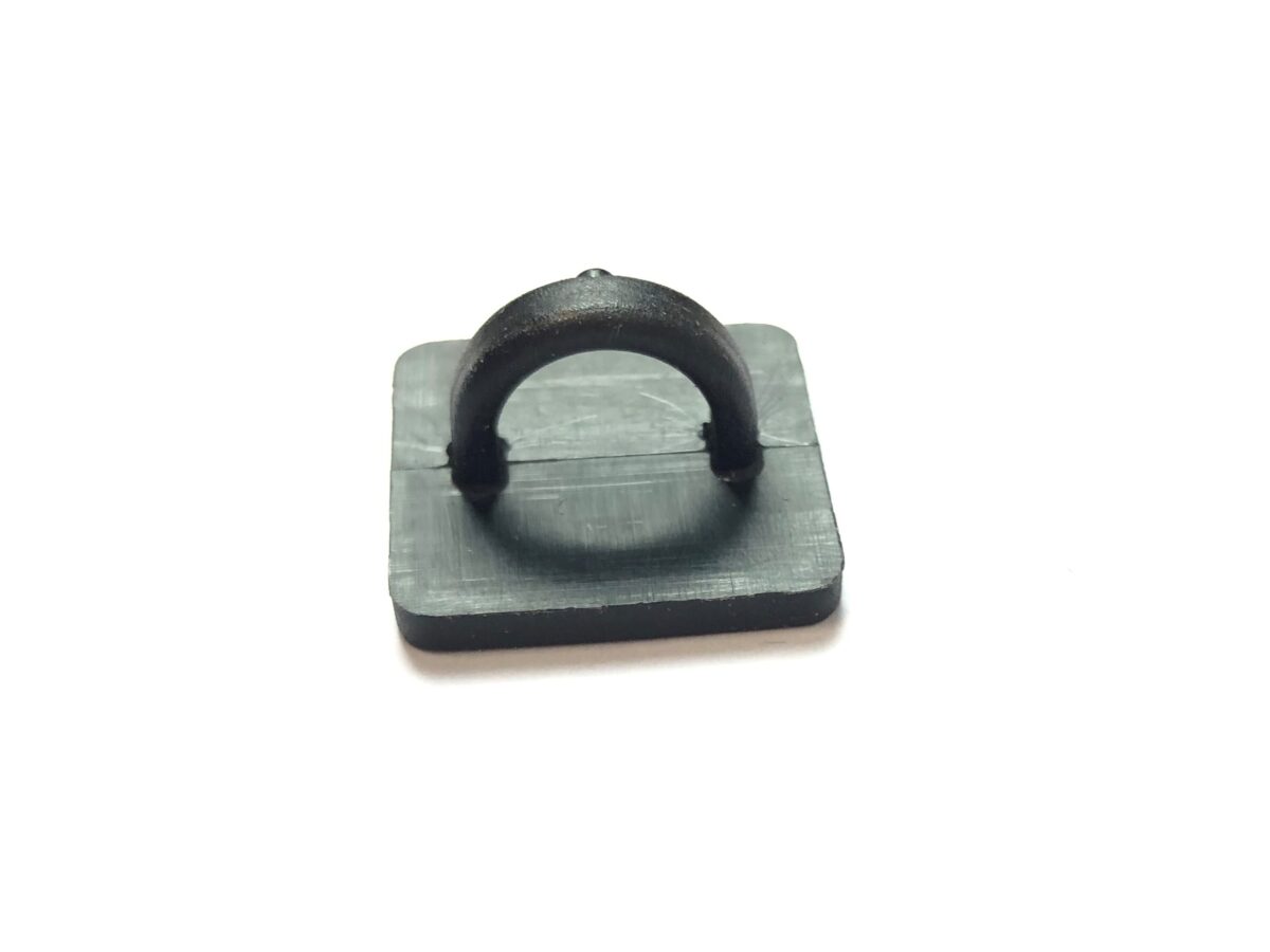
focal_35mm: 28
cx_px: 635
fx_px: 1027
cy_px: 476
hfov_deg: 63.4
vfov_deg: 49.7
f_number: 1.8
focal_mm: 4
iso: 40
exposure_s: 1/20
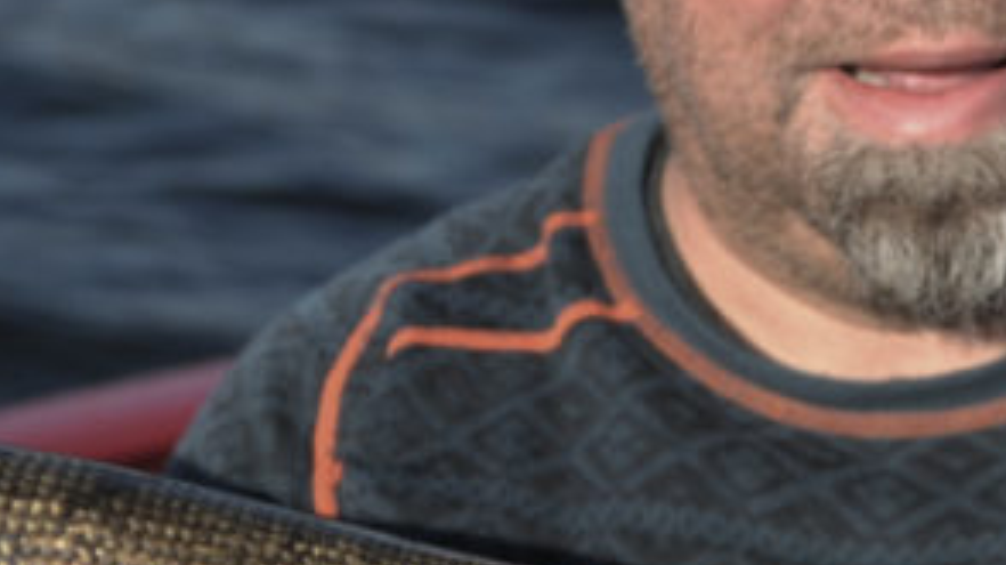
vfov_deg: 7.8
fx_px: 4106
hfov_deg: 14.0
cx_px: 589
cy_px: 615
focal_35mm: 154
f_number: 2.8
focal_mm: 36
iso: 200
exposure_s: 1/2500
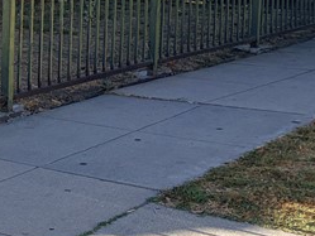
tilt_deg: -8.3
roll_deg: +1.9
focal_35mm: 107
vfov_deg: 13.8
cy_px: 66
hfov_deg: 15.7
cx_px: -249
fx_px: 974
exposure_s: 1/2283
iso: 50
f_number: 1.6
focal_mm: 5.96
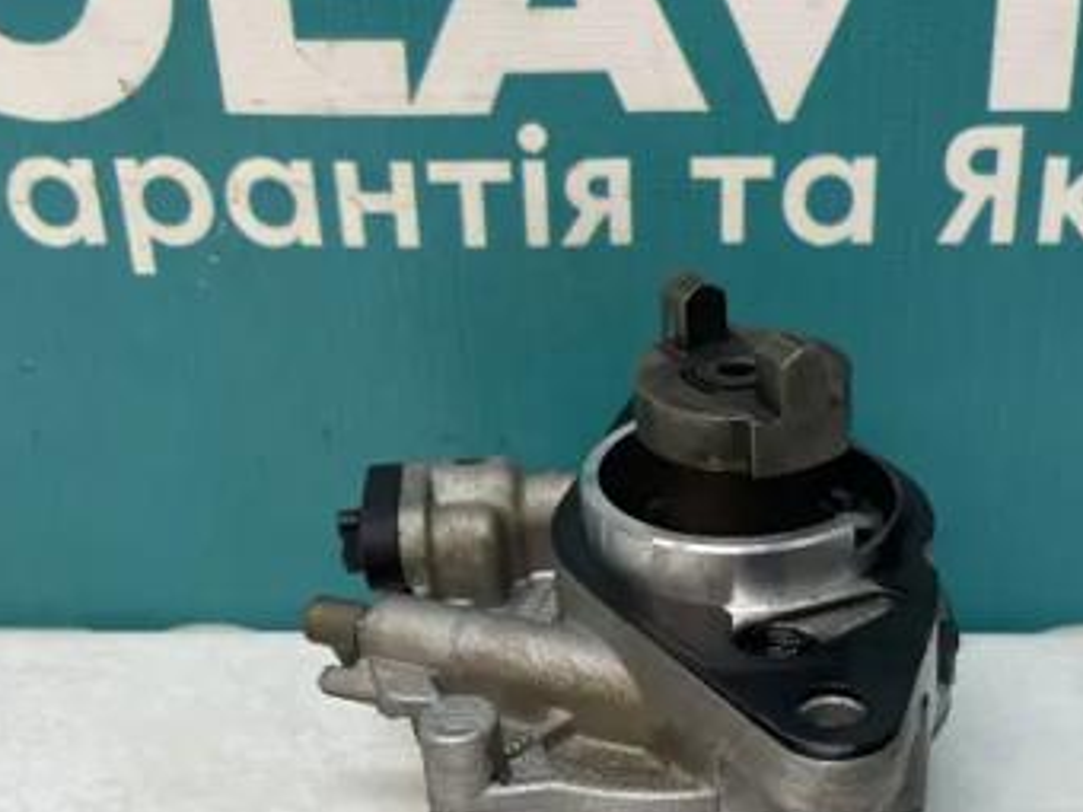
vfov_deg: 29.6
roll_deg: +1.7
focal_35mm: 49
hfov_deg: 38.7
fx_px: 1533
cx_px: 678
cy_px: 506
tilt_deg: -27.8
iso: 80
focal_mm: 4.2
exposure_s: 1/100
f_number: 1.6
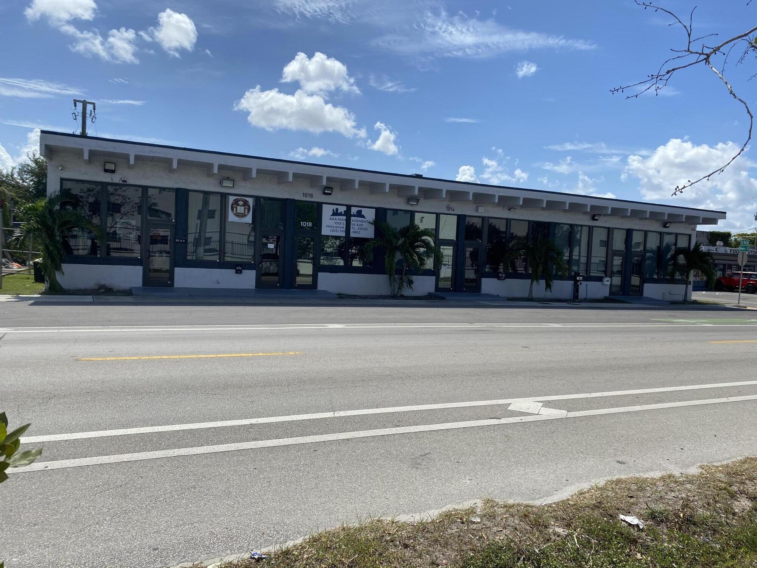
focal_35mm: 26
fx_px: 569
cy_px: 284
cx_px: 378
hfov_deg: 67.3
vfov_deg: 53.1
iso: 32
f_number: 1.8
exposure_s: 1/3984
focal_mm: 4.25
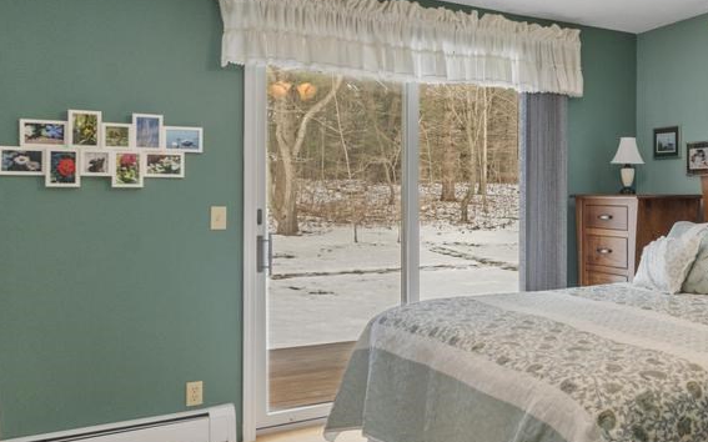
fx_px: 693
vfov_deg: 35.3
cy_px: 189
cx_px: 556
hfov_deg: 51.1
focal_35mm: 36
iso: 1250
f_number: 5.6
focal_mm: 19.5
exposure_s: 1/125
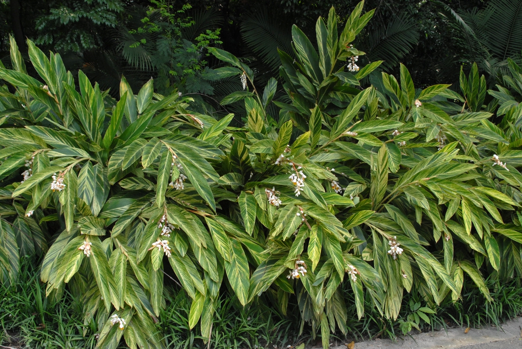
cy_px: 174
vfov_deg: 32.0
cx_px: 261
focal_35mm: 42
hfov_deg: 46.4
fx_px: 610
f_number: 6.3
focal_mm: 28
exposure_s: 1/160
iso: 400
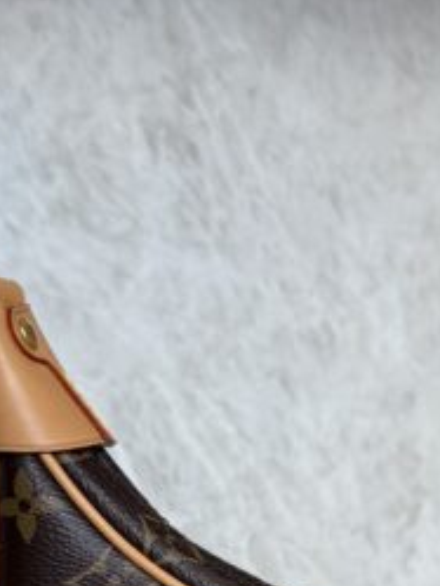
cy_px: 692
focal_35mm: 77
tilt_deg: -10.2
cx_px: 454
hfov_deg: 18.6
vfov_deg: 23.3
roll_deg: +1.0
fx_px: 1304
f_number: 1.78
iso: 80
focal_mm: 6.76
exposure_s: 1/120
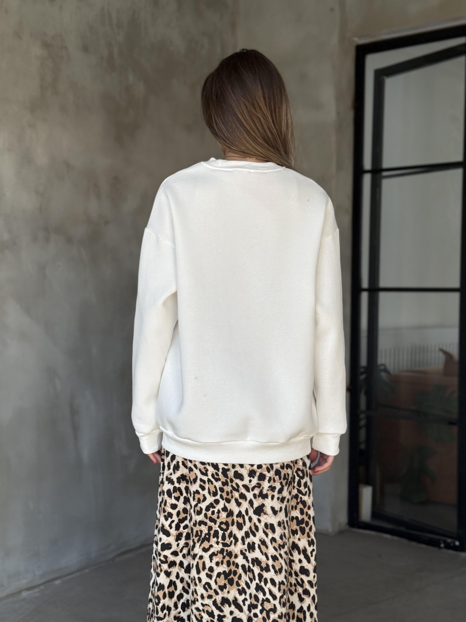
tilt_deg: -1.6
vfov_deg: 39.7
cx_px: 233
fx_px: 862
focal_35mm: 48
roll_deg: -0.9
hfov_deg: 30.3
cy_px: 311
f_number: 1.78
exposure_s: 1/224
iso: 125
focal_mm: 6.76
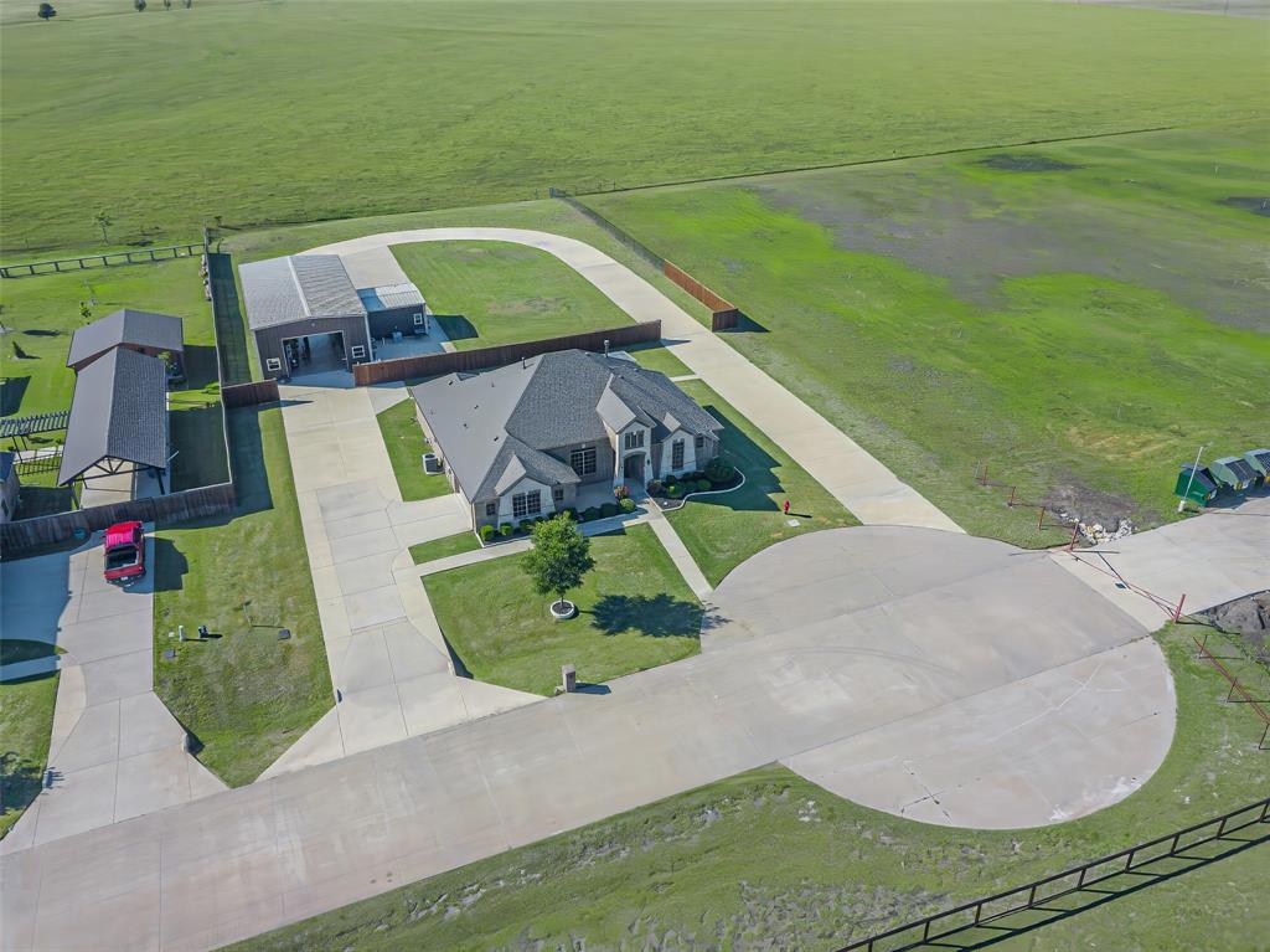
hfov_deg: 67.3
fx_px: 953
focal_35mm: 26
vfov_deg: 53.0
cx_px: 635
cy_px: 476
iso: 100
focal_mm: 4.7
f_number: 2.2
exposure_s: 1/2500
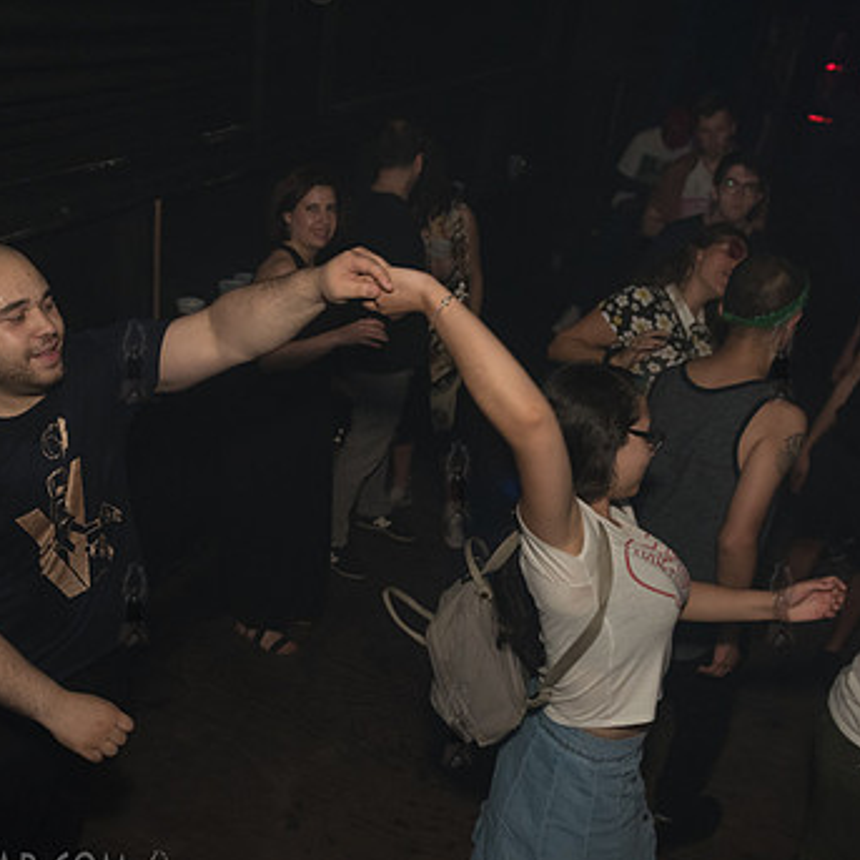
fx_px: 1068
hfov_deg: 43.8
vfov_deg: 43.6
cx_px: 384
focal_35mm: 38
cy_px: 529
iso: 2000
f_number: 3.5
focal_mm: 24
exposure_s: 1/250
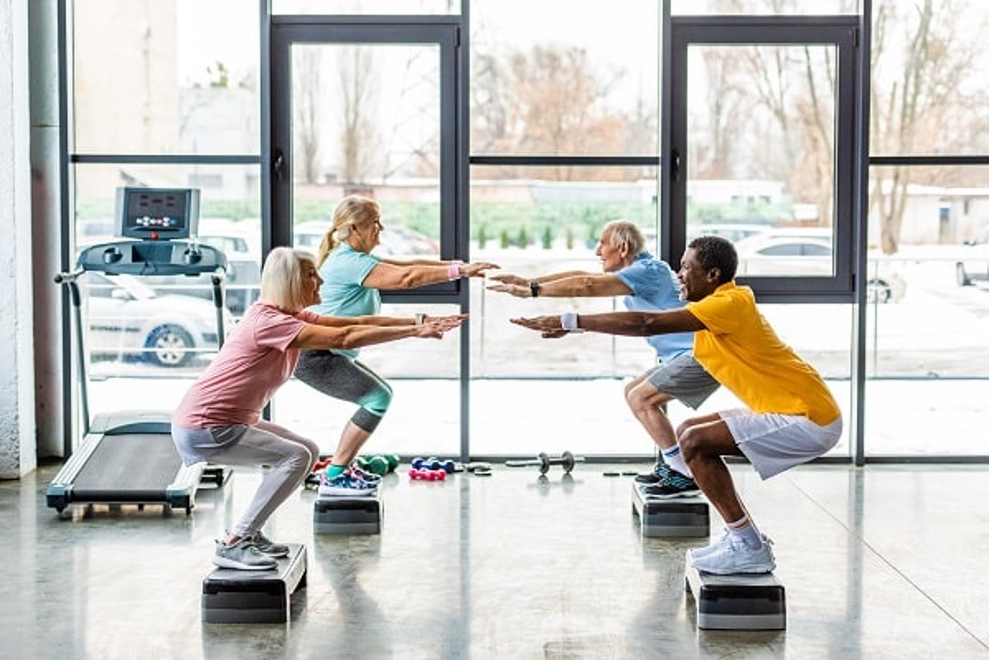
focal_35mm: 70
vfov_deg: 19.5
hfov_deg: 28.8
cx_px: 494
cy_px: 330
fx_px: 1923
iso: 800
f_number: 3.2
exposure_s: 1/160
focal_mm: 70
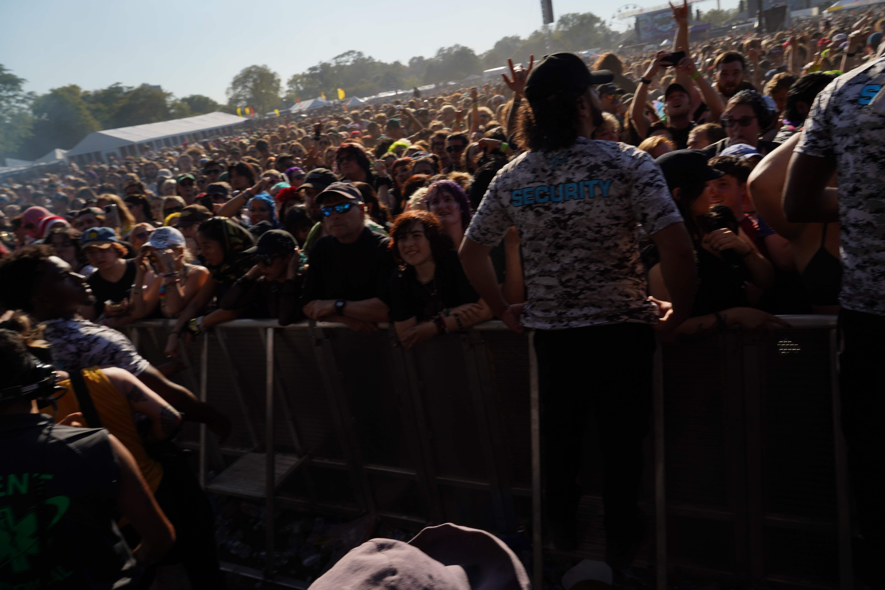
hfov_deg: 73.7
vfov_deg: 53.1
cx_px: 442
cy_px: 295
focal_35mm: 24
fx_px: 590
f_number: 8
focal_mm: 24
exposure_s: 1/400
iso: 100
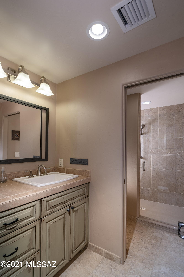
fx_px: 123
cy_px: 138
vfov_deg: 96.8
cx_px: 92
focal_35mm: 16
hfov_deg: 73.7
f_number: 7.1
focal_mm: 16
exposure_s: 1/40
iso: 200
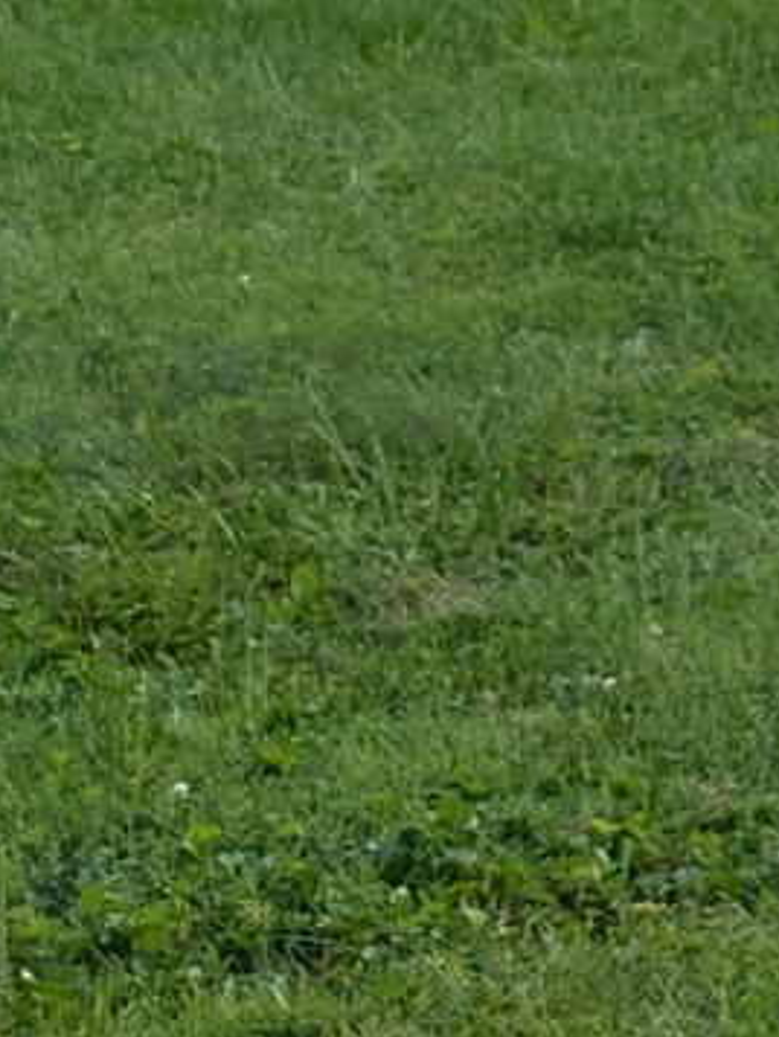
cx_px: 2854
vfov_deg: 9.5
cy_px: -142
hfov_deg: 6.2
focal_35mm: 206
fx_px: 6177
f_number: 1.68
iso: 23
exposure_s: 1/1076
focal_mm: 6.9
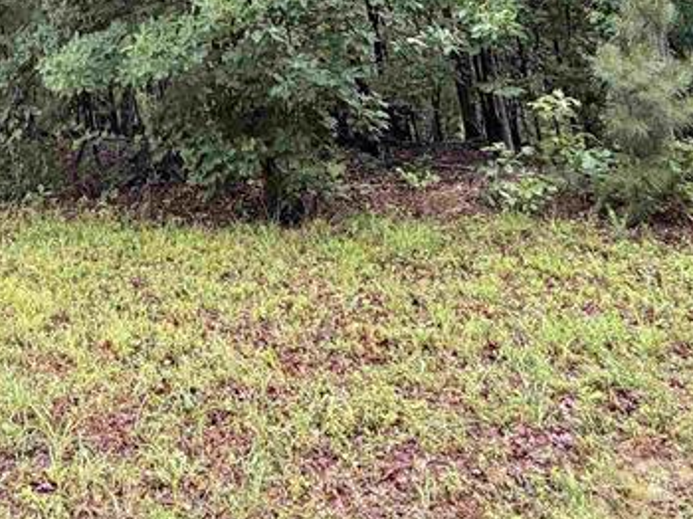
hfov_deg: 43.0
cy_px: -135
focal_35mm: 41
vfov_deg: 29.2
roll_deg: +7.8
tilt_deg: +11.0
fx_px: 820
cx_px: 109
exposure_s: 1/479
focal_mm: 2.22
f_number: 2.2
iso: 64
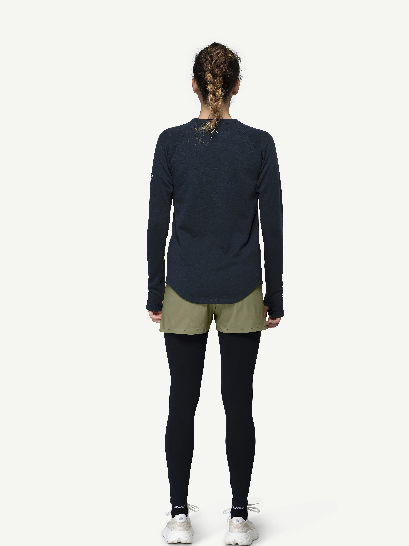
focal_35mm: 76
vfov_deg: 25.7
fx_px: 1197
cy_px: 283
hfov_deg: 19.4
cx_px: 204
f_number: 6.3
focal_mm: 70
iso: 100
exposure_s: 1/50
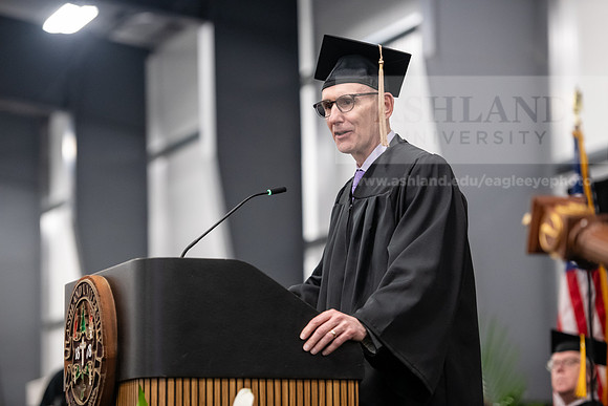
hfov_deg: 15.8
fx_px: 2196
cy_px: 203
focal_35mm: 130
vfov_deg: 10.6
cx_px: 304
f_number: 3.2
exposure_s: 1/200
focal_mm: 130
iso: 3200
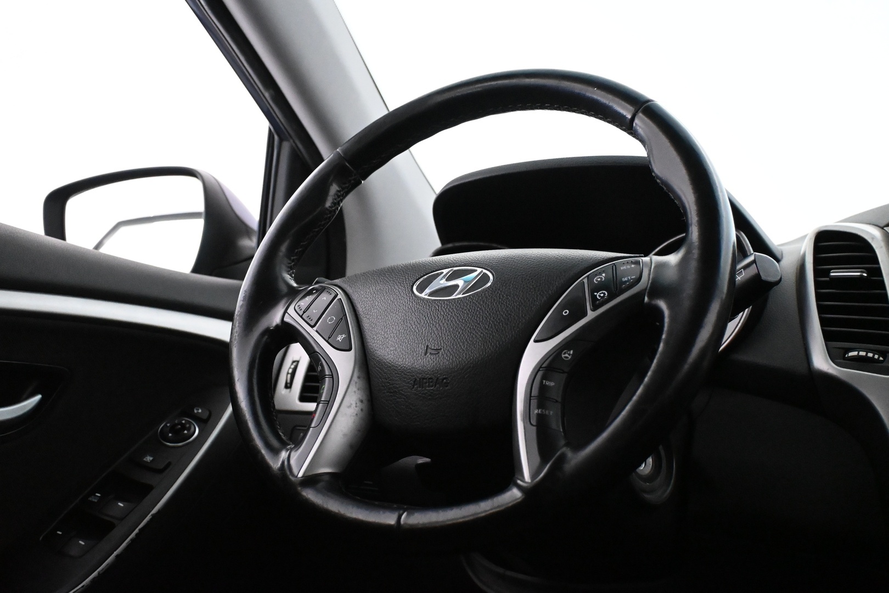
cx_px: 444
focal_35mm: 41
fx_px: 1019
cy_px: 296
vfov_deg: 32.4
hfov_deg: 47.2
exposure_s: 1/60
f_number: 4.5
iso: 8000
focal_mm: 27.5
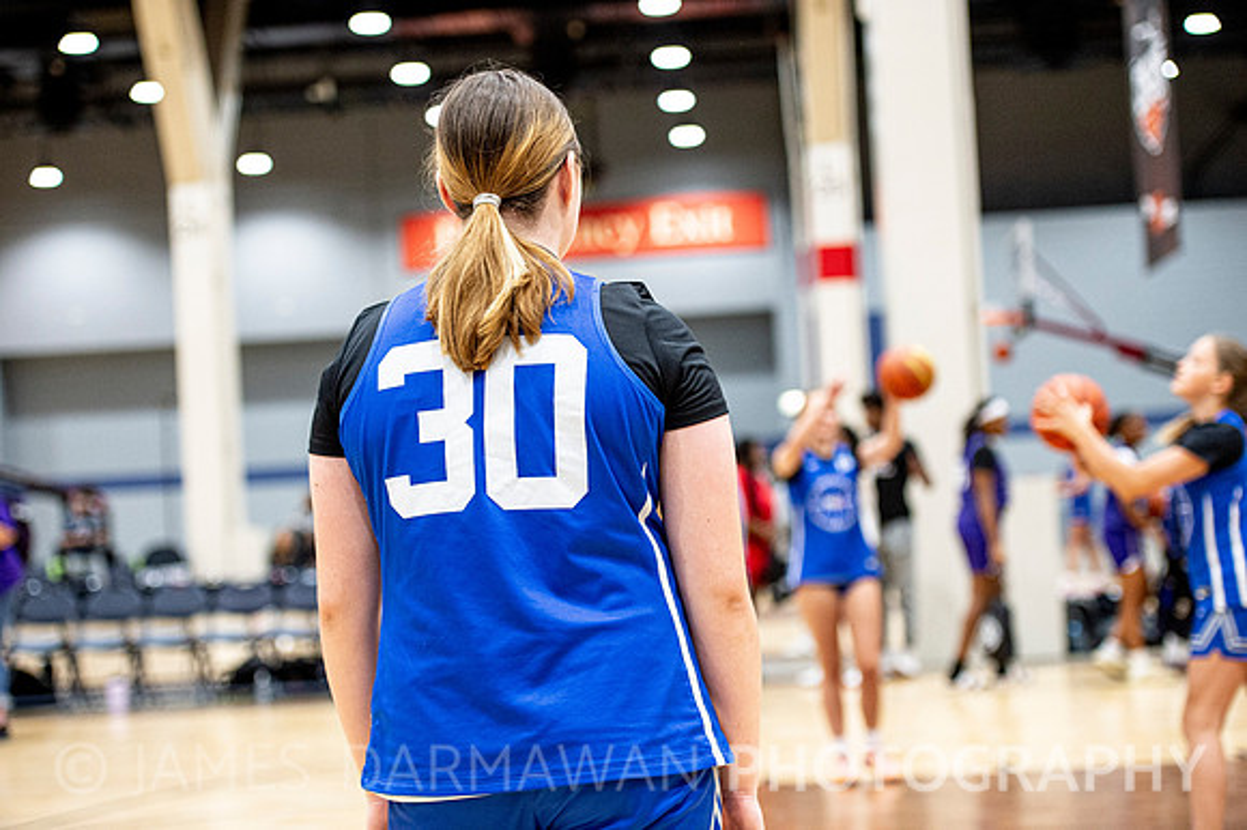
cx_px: 624
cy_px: 415
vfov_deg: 19.4
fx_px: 2423
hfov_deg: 28.9
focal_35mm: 70
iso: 2500
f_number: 2.8
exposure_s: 1/400
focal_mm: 70
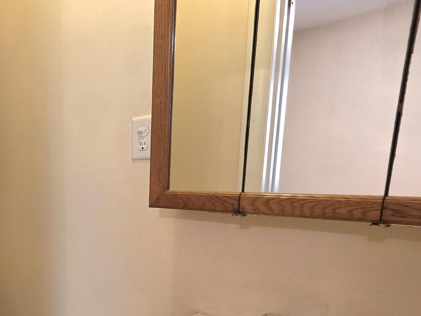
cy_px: 235
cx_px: -11
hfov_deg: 50.8
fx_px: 328
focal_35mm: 27
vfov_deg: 49.4
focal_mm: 2.2
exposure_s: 1/60.2
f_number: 1.9
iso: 400
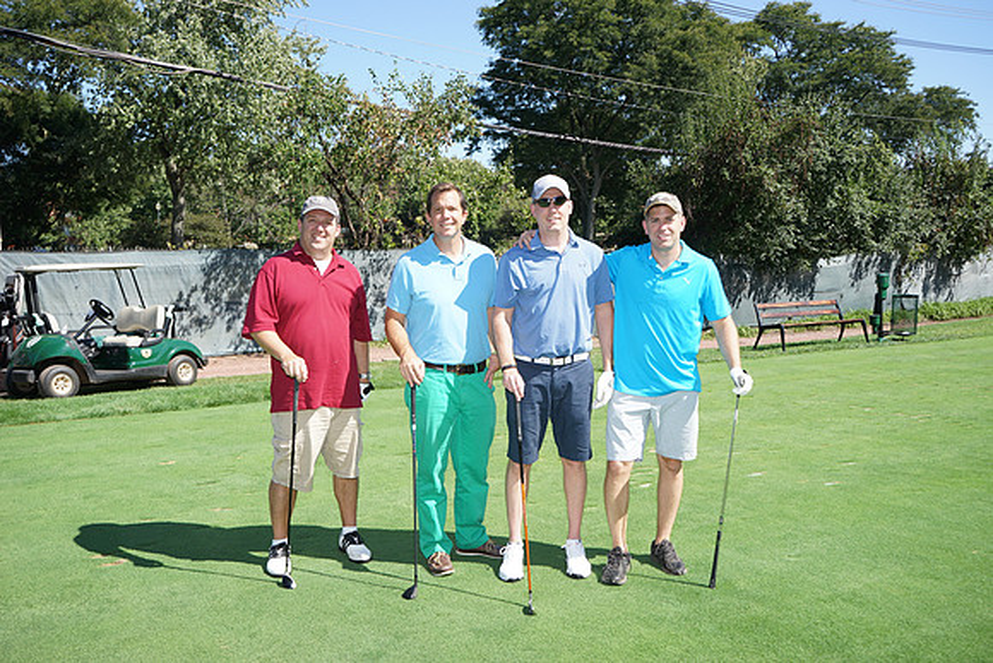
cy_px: 332
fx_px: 910
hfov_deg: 57.2
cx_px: 496
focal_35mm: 33
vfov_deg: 40.0
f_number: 8
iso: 200
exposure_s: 1/250
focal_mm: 33
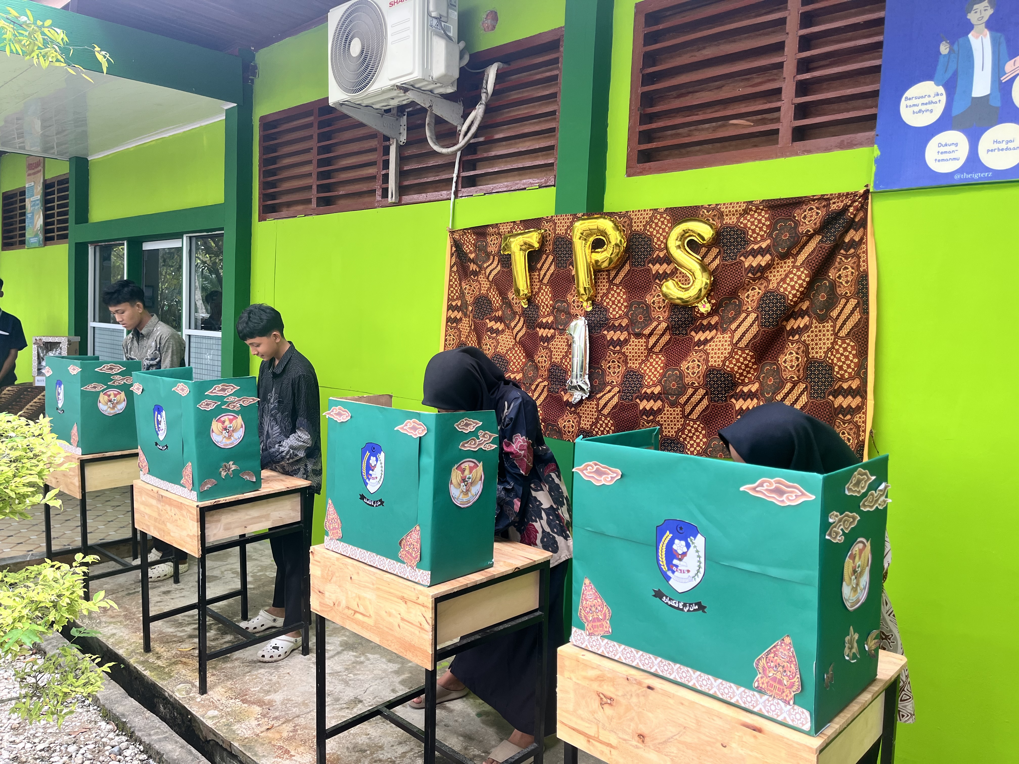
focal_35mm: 26
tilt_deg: -4.0
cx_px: 510
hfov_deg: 67.3
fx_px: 765
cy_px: 382
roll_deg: -2.1
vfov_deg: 53.1
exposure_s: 1/121
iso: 50
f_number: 1.6
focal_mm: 5.1
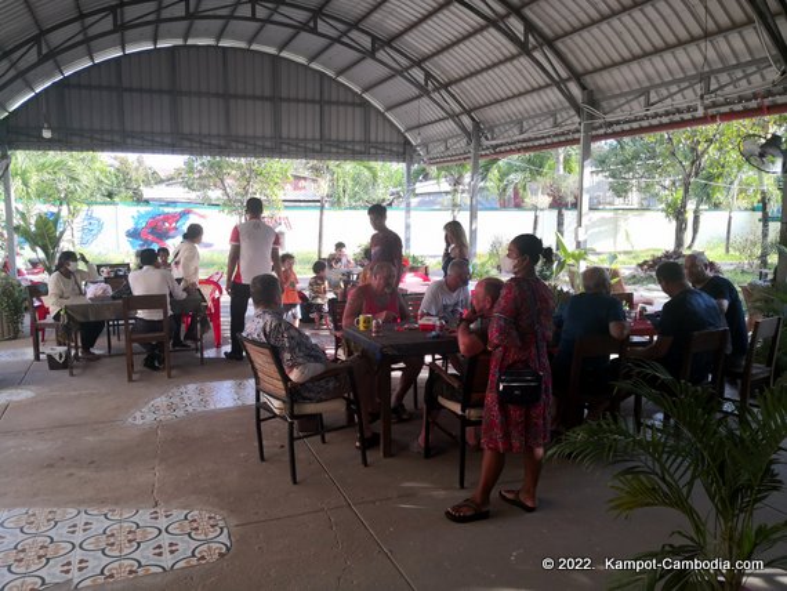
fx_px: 614
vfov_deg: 51.4
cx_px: 394
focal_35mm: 27
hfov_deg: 65.3
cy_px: 296
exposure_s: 1/238
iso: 50
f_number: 1.6
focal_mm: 3.95
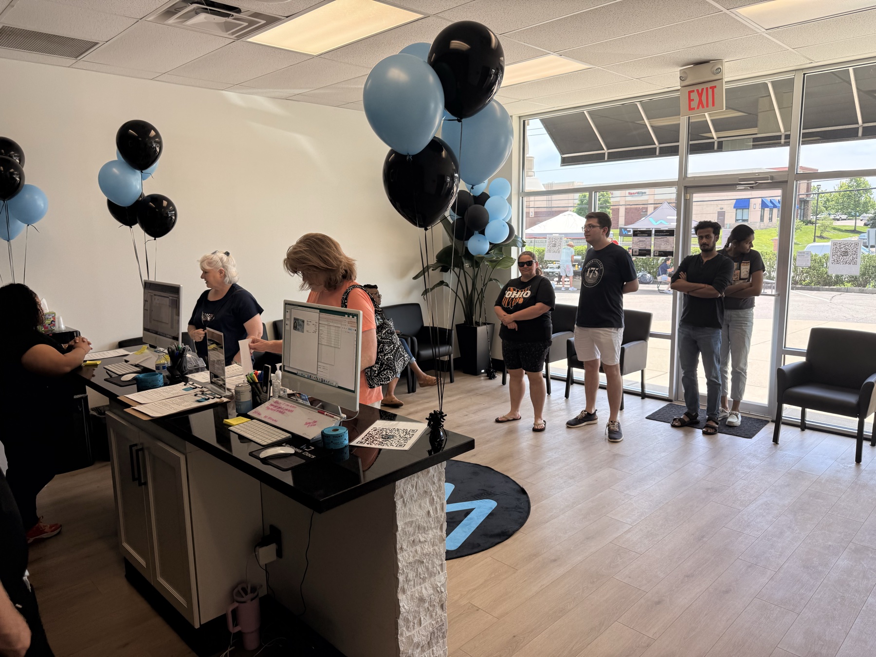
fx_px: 607
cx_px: 438
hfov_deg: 71.6
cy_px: 328
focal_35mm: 24
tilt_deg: -8.8
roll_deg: +0.6
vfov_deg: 56.8
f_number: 1.78
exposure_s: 1/481
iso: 80
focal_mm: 6.76
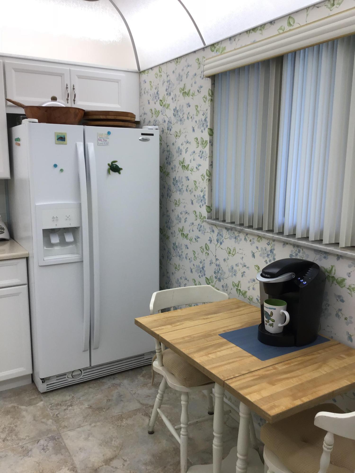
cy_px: 236
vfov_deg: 58.4
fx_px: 424
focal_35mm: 31
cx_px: 178
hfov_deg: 45.4
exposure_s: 1/60
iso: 32
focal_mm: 3.3
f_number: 2.4
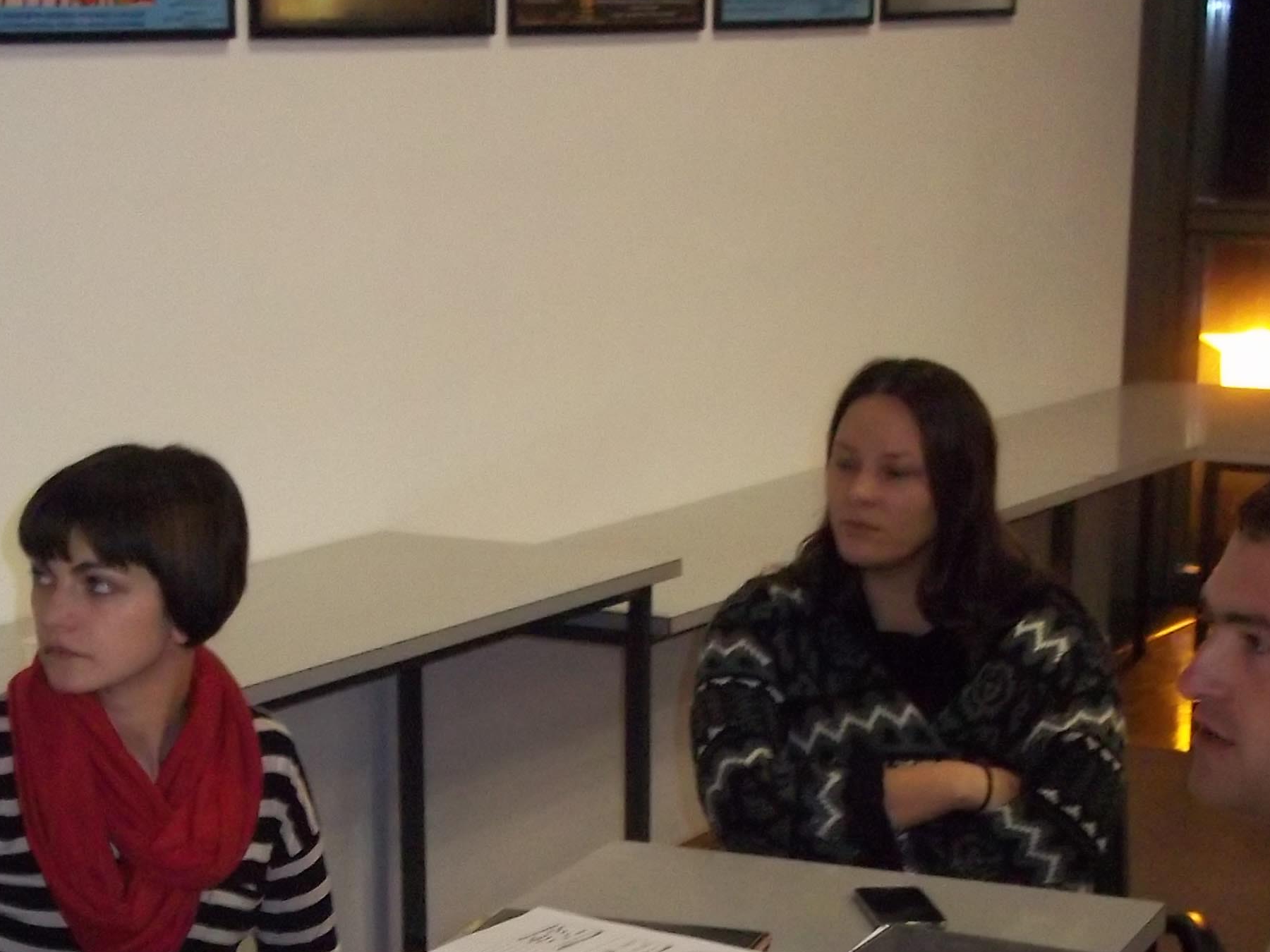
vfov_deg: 17.9
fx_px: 2935
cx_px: 389
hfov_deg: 24.3
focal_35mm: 80
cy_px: 970
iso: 320
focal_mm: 6.5
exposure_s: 1/30
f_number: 3.1
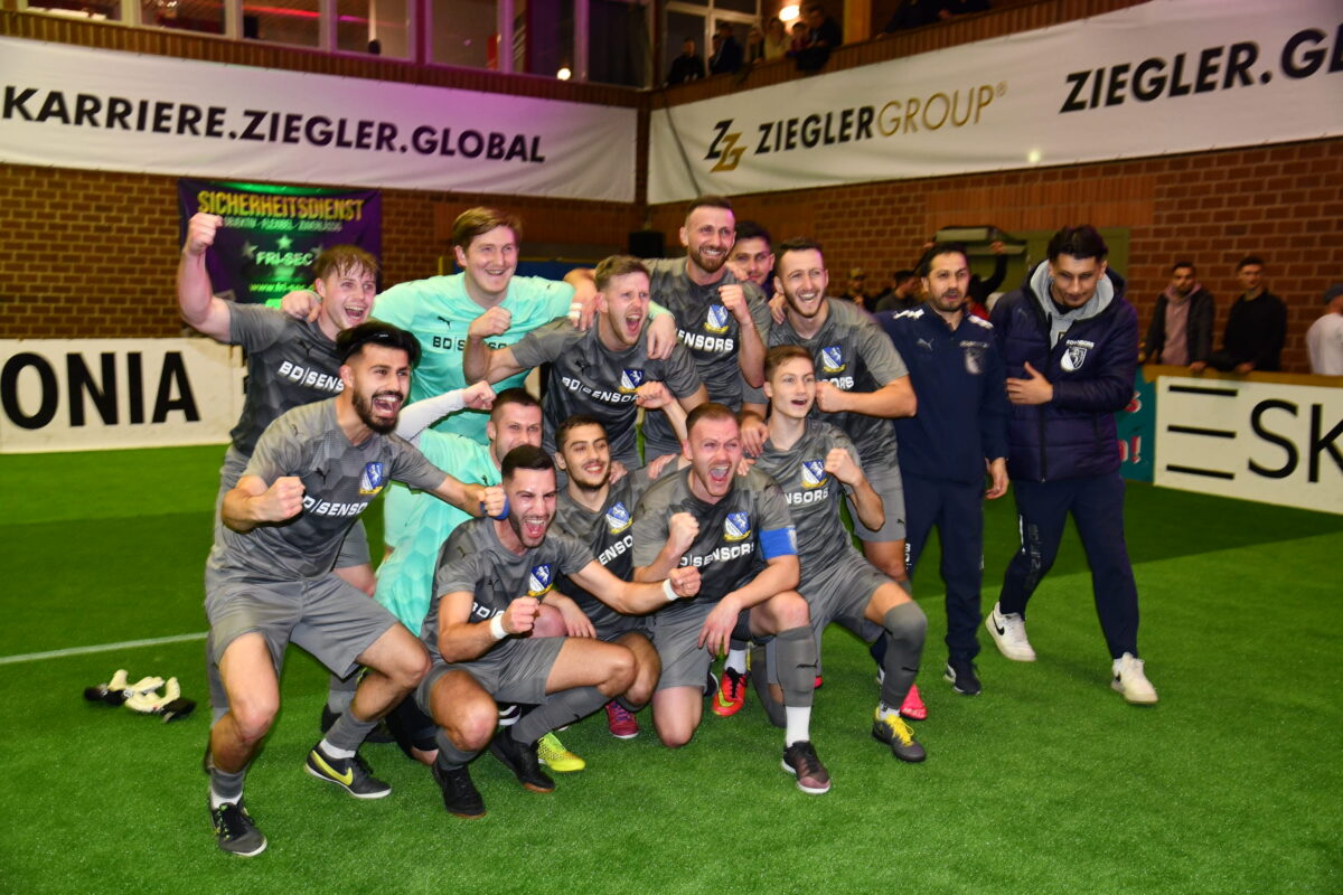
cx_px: 672
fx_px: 1343
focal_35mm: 36
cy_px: 448
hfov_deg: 53.1
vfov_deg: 36.9
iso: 1100
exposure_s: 1/60
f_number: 3
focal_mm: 24
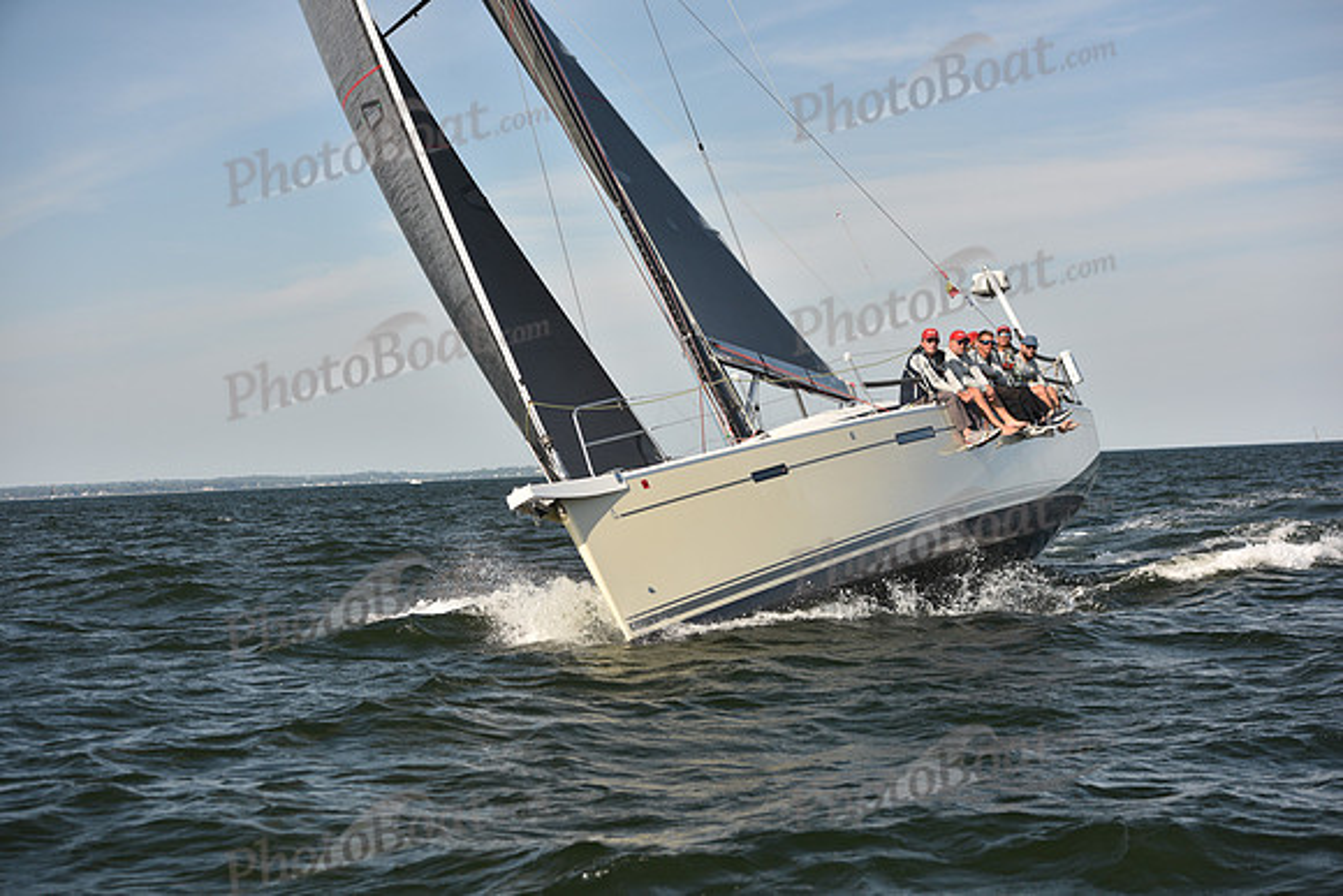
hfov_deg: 28.8
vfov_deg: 19.5
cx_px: 672
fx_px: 2612
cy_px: 448
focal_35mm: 70
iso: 250
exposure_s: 1/800
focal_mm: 70
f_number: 4.5
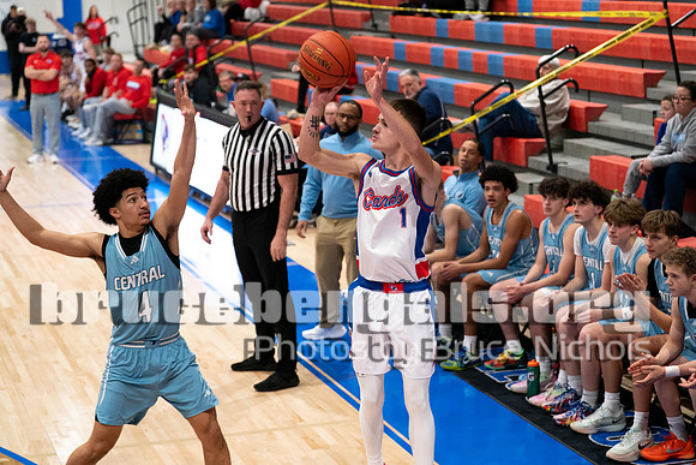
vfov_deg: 17.6
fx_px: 1498
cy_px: 208
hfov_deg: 26.1
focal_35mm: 77
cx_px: 385
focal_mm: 70
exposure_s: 1/1000
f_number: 2.8
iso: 4000
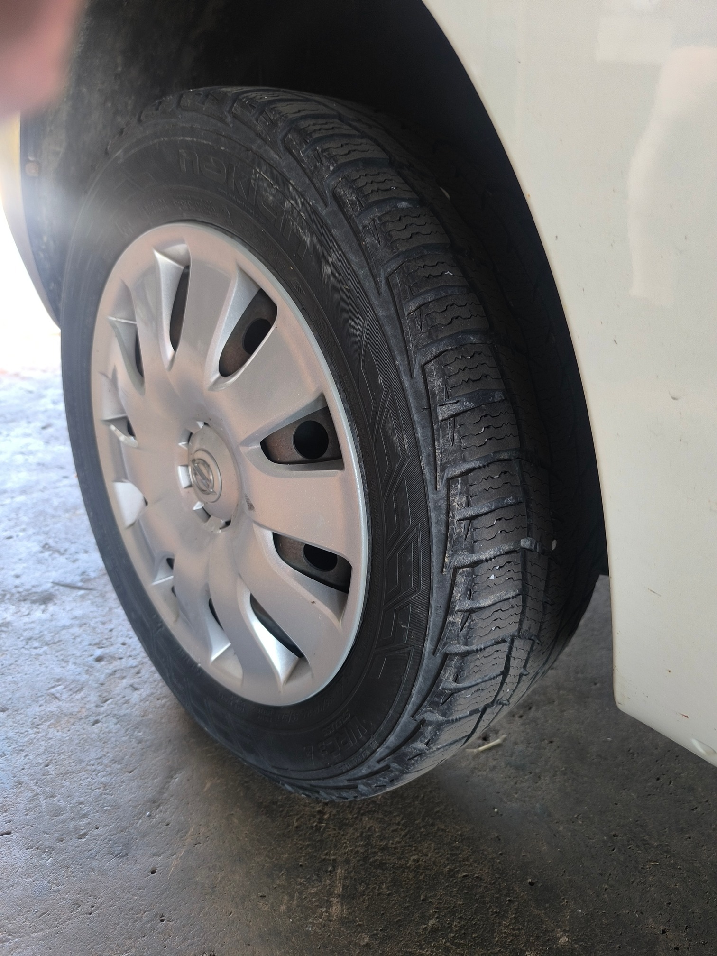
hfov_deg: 58.9
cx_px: 358
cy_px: 478
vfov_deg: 73.9
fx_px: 635
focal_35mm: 23
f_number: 1.65
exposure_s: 1/50
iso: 500
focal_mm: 6.14
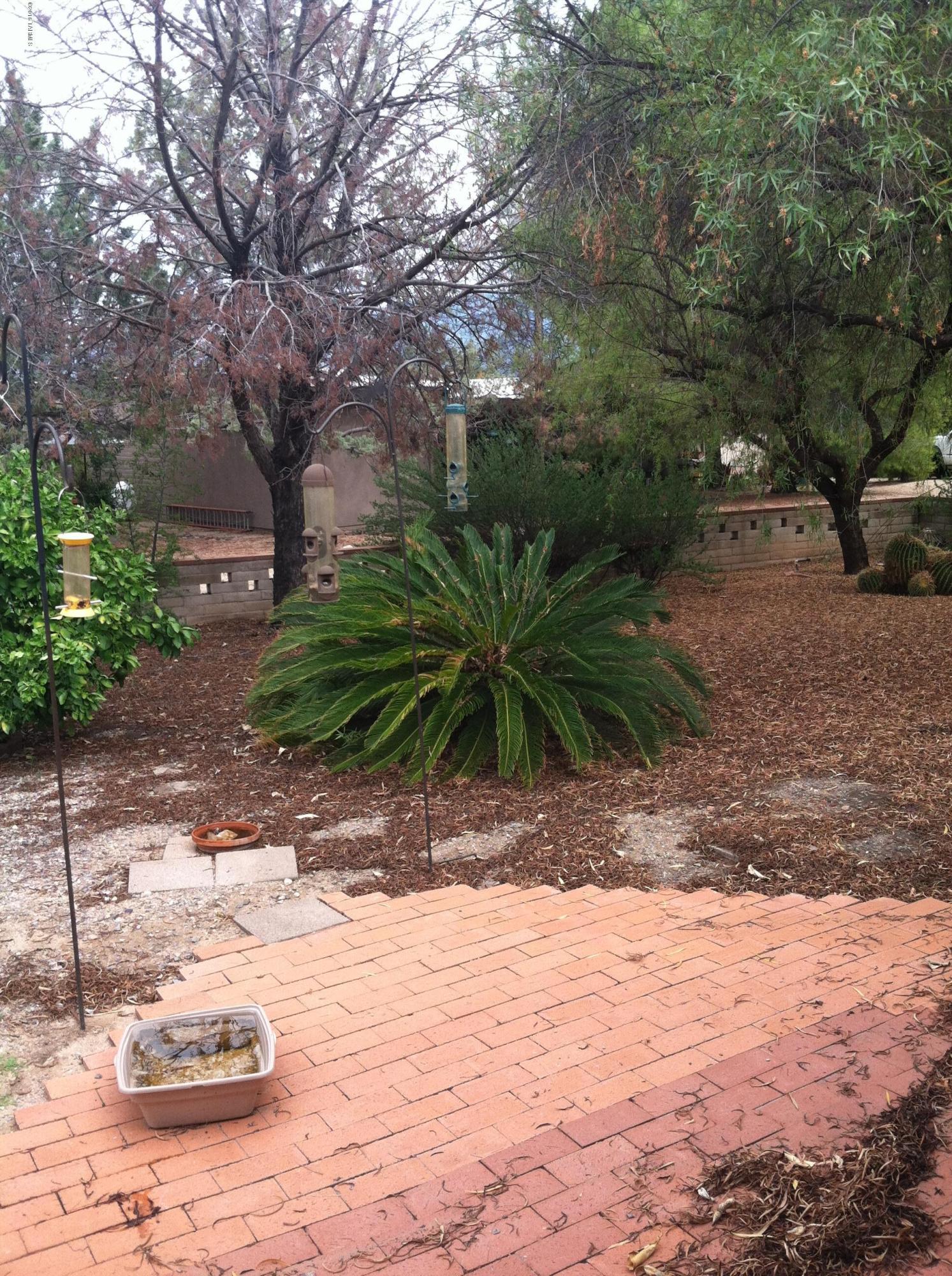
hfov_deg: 40.6
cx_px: 476
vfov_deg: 52.7
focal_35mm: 35
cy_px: 638
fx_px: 1287
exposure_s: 1/254
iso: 80
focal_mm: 3.85
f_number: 2.8
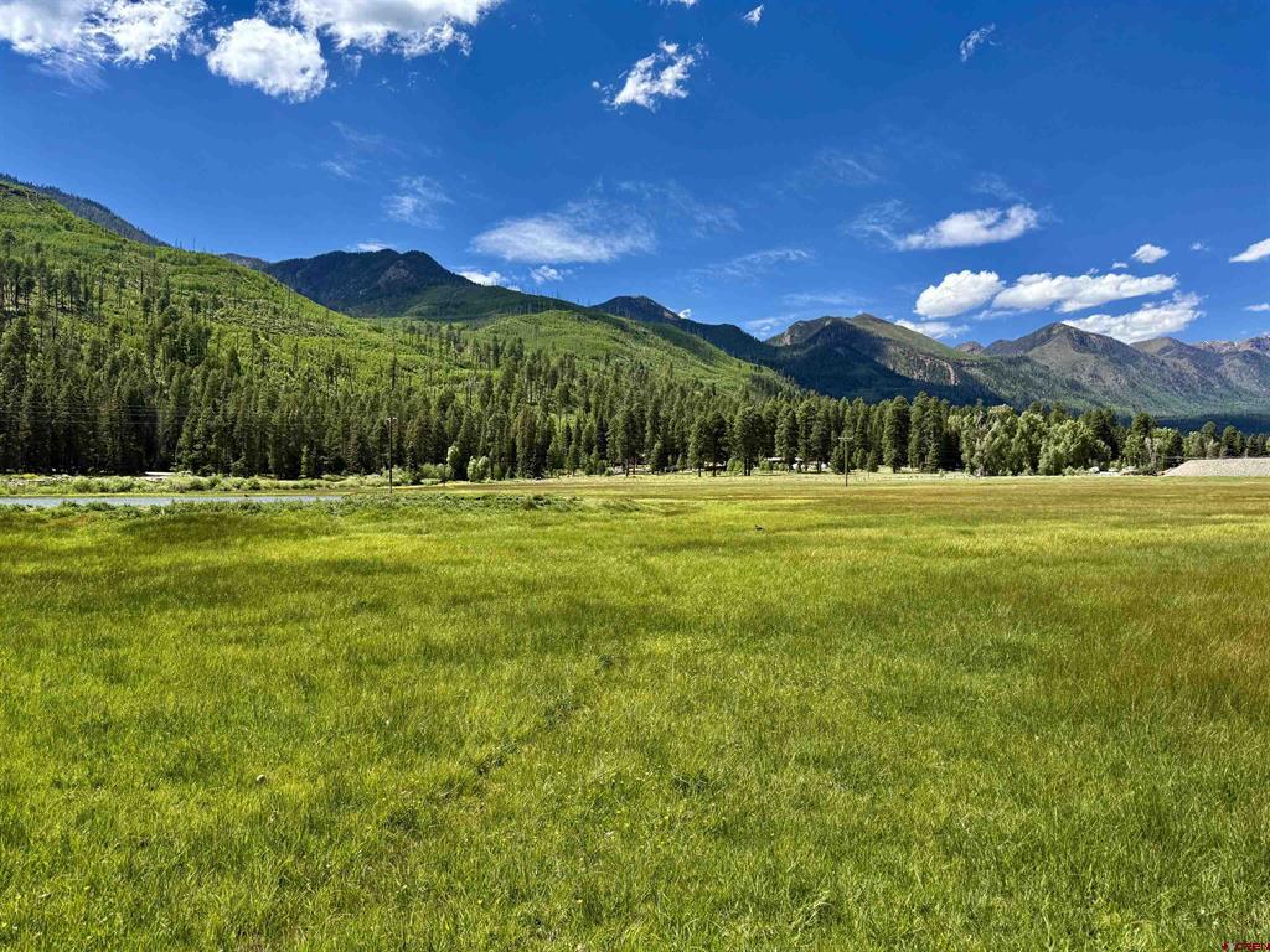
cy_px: 476
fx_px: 881
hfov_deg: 71.6
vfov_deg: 56.8
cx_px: 635
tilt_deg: +0.2
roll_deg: +0.7
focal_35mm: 24
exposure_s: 1/3425
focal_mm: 6.76
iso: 80
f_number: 1.78
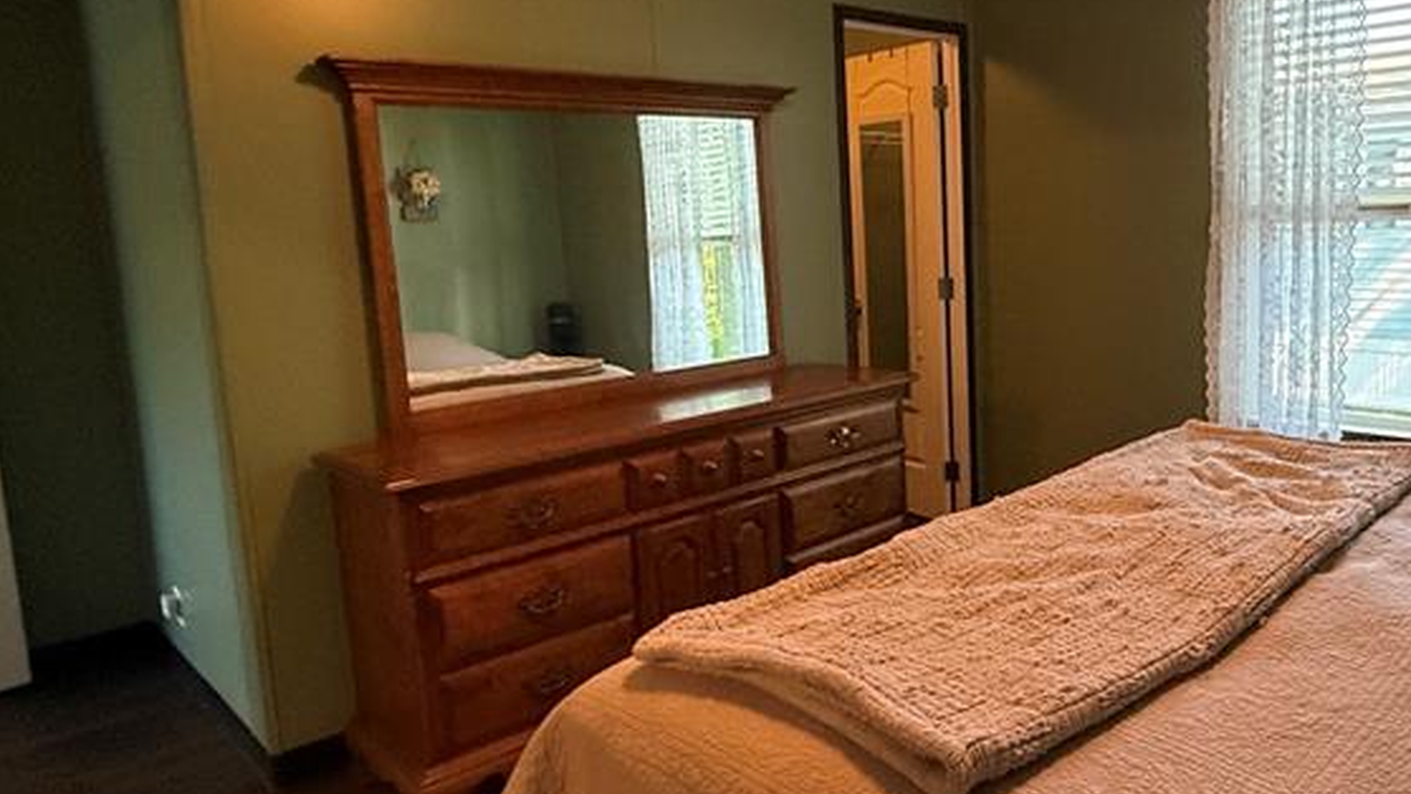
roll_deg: +1.6
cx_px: 925
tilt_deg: -5.5
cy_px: 346
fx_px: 1048
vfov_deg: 41.4
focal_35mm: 28
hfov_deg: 66.3
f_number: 2.2
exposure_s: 1/120
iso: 640
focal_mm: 2.22
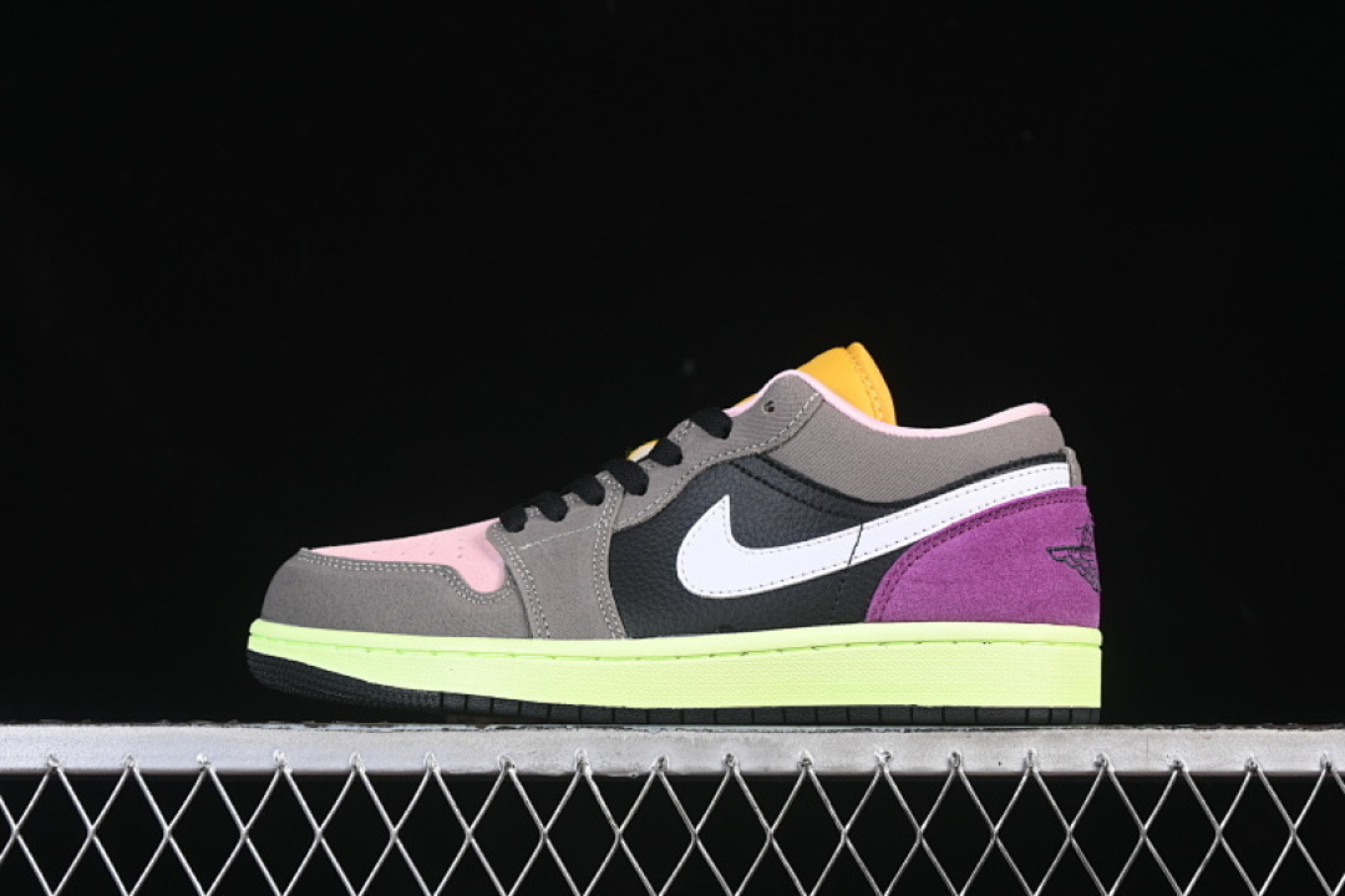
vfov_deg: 18.2
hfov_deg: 27.0
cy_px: 448
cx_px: 672
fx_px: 2802
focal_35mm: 75
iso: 160
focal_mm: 50
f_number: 7.1
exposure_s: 1/80
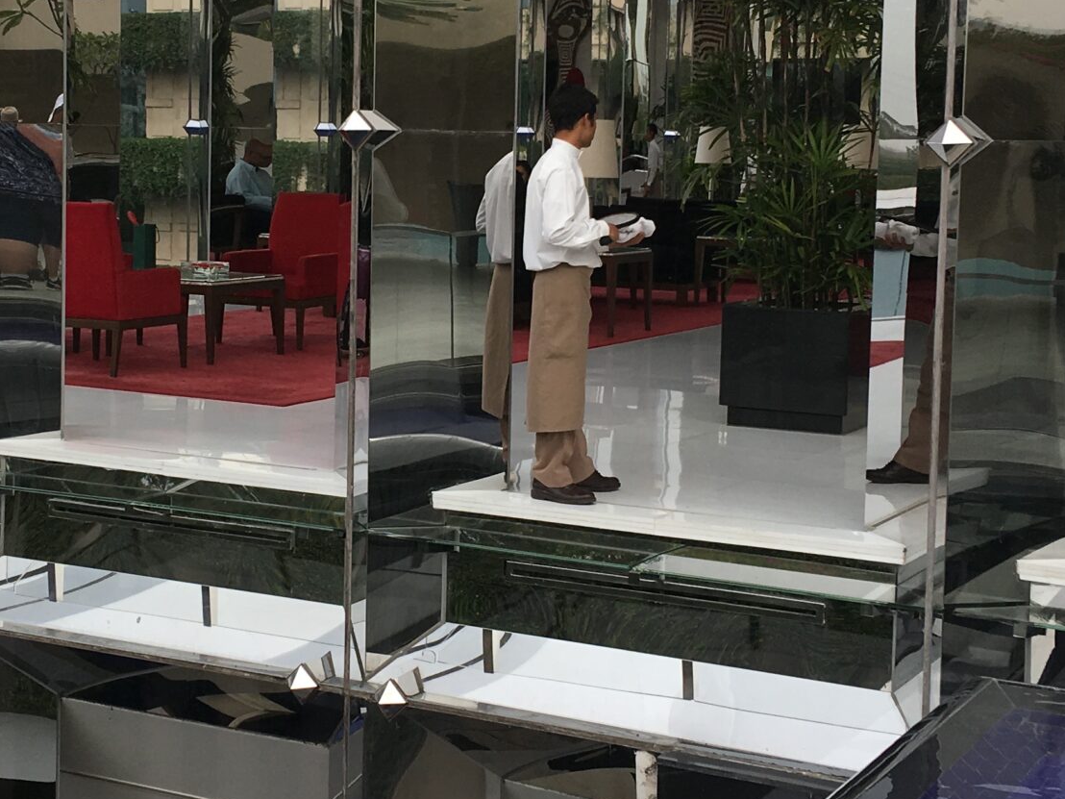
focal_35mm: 67
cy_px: 336
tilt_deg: -6.2
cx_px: 398
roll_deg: -1.1
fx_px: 2061
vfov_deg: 21.9
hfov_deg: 28.9
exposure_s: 1/657
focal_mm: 4.15
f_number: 2.2
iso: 25
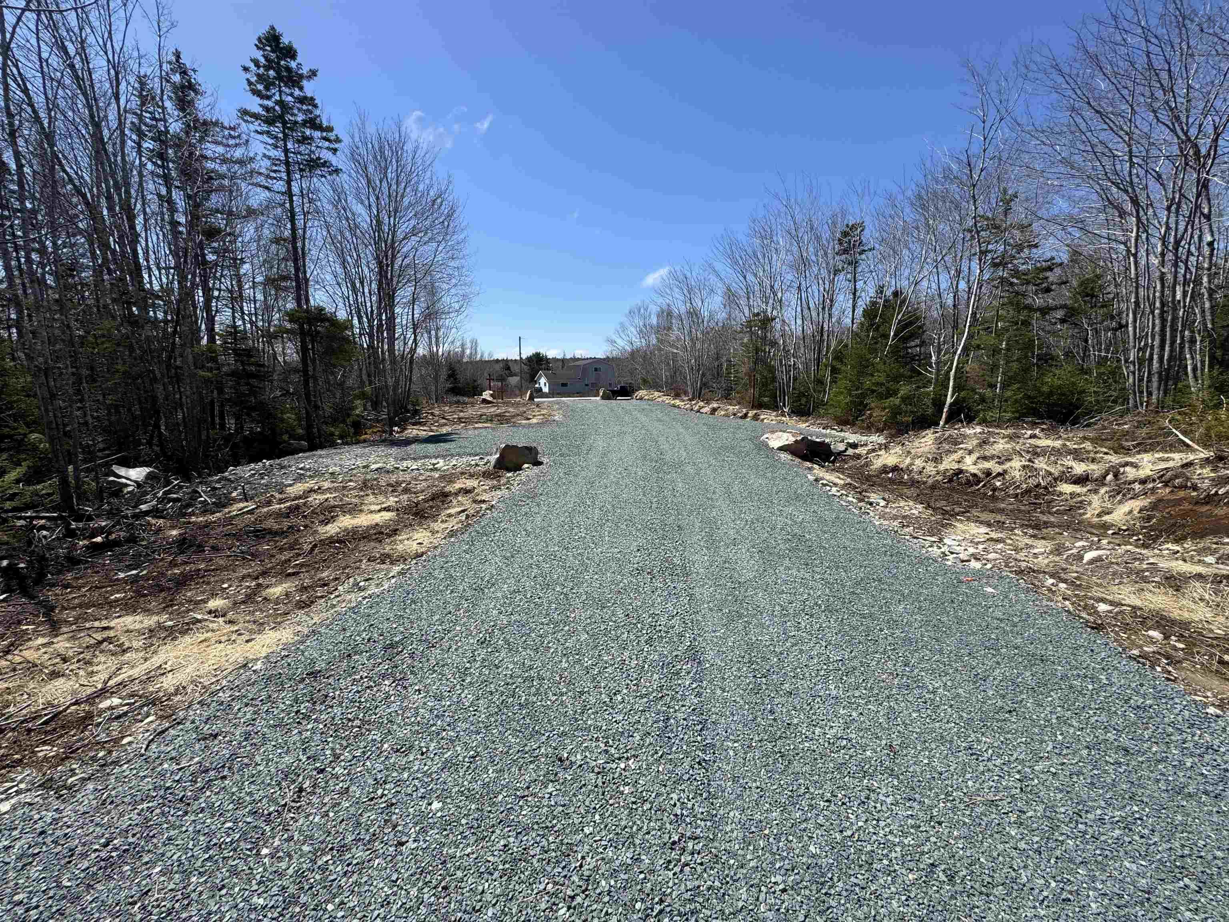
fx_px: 497
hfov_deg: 102.1
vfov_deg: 85.7
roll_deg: +0.1
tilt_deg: -9.3
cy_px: 461
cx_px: 614
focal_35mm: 14
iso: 50
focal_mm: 2.22
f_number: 2.2
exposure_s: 1/2028
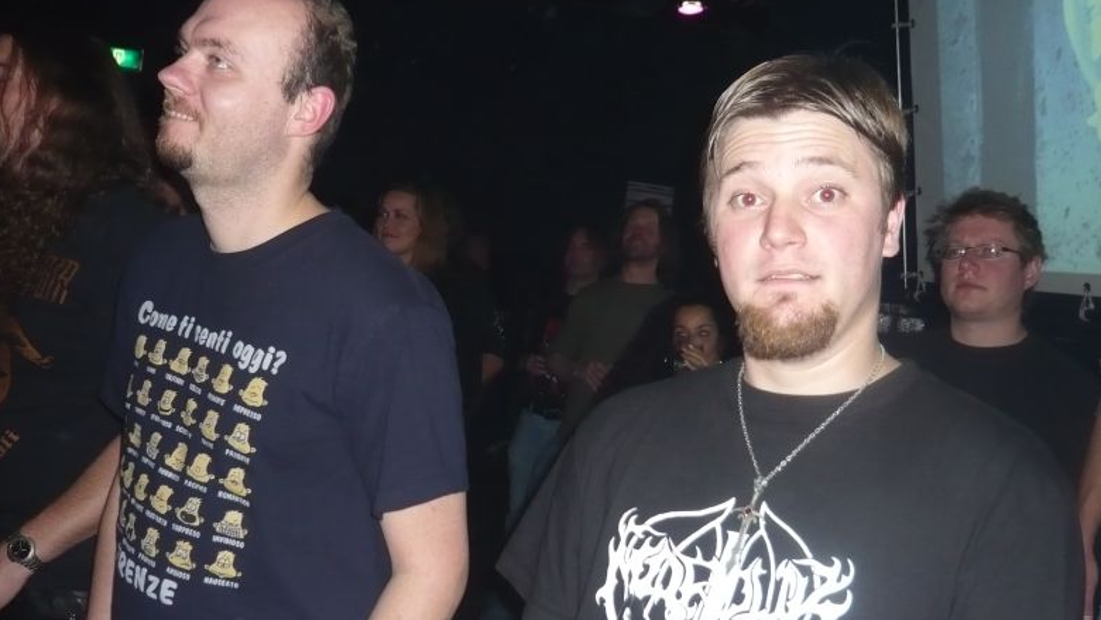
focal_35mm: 38
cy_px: 343
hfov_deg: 52.8
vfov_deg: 31.2
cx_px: 539
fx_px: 1110
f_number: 3.1
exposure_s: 1/30
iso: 200
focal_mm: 5.5
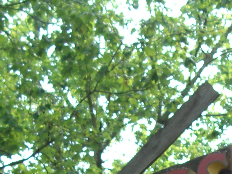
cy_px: 226
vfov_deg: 9.4
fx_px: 1039
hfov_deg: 12.7
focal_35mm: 155
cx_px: 179
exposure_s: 1/160
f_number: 2.8
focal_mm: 7.9
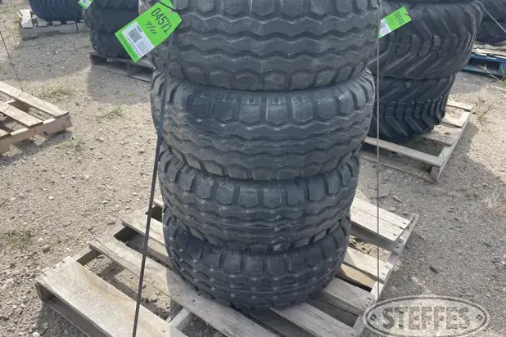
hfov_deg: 65.5
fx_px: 394
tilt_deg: -33.7
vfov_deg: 46.4
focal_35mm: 28
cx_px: 246
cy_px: 155
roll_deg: +1.8
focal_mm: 5.1
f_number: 1.6
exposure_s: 1/1279
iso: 32
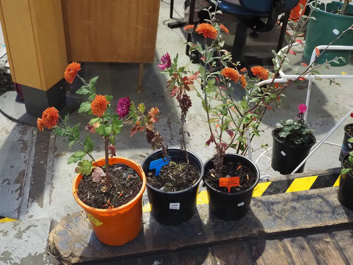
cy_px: 132
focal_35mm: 38
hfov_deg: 49.0
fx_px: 388
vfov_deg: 37.7
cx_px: 176
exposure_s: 1/60
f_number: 5.6
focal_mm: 19
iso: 2500
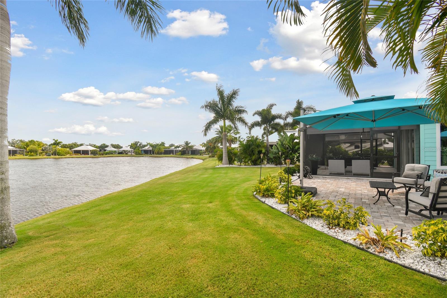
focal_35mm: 15
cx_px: 224
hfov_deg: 100.4
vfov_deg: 77.3
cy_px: 149
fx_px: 186
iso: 100
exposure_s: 1/60
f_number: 7.1
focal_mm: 10
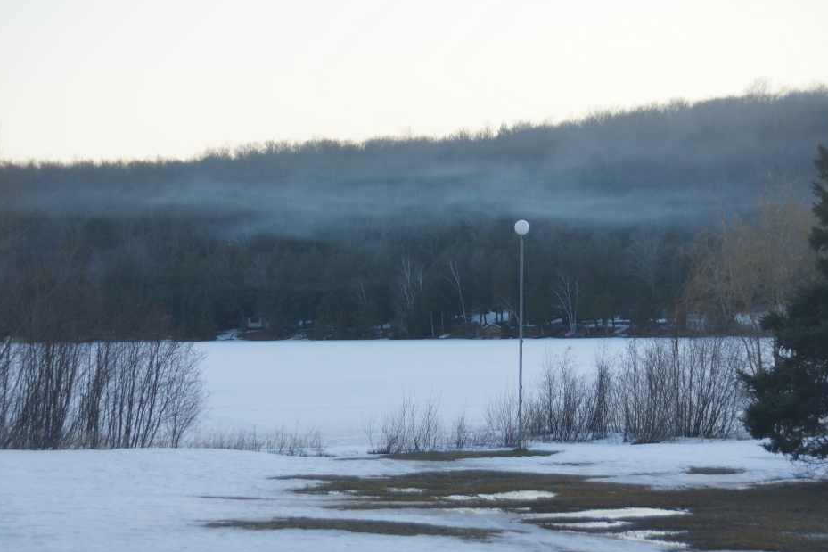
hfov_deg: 18.1
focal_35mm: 113
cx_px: 426
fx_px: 2598
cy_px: 294
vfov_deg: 12.1
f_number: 5
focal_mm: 70
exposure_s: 1/125
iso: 320
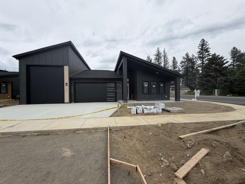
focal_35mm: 14
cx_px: 122
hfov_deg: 102.1
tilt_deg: -0.8
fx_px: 99
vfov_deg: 85.7
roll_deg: +1.1
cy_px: 92
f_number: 2.2
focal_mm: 2.22
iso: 20
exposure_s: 1/955
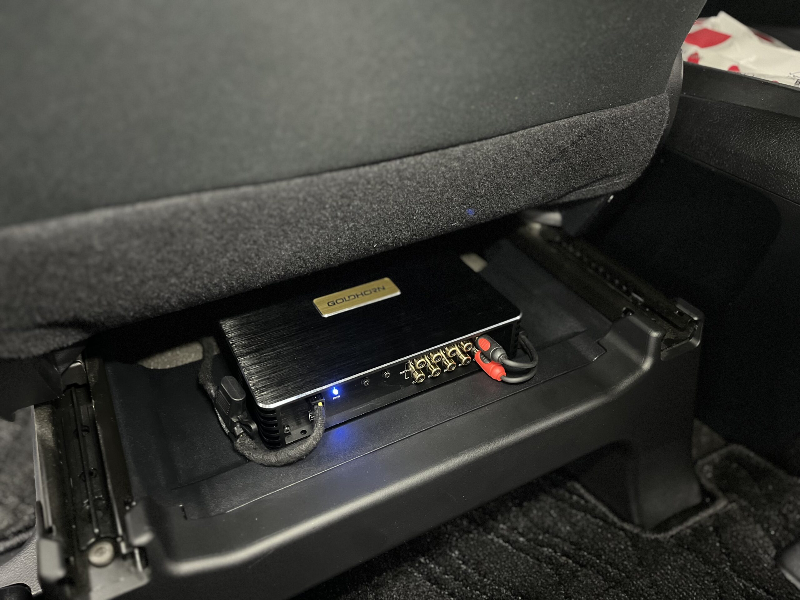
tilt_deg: -36.6
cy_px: 300
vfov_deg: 53.1
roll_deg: -0.6
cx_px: 400
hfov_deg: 67.3
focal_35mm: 26
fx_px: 601
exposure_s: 1/14
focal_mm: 5.1
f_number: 1.6
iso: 1000
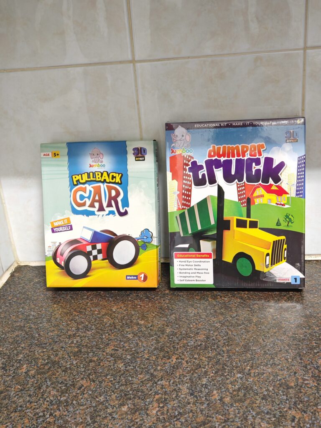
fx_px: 519
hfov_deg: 34.3
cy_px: 214
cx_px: 160
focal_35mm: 42
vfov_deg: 44.8
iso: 1000
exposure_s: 1/33
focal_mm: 6.67
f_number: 1.9
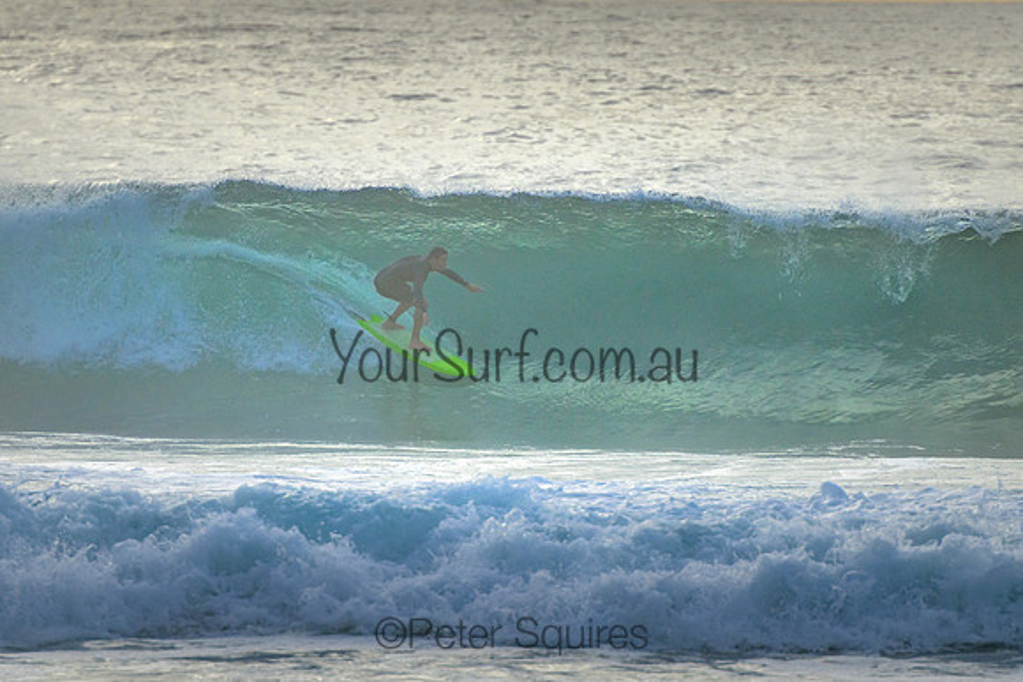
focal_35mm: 550
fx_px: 15626
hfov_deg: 3.7
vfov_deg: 2.5
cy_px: 306
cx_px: 492
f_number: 5.6
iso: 800
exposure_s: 1/2000
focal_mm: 400
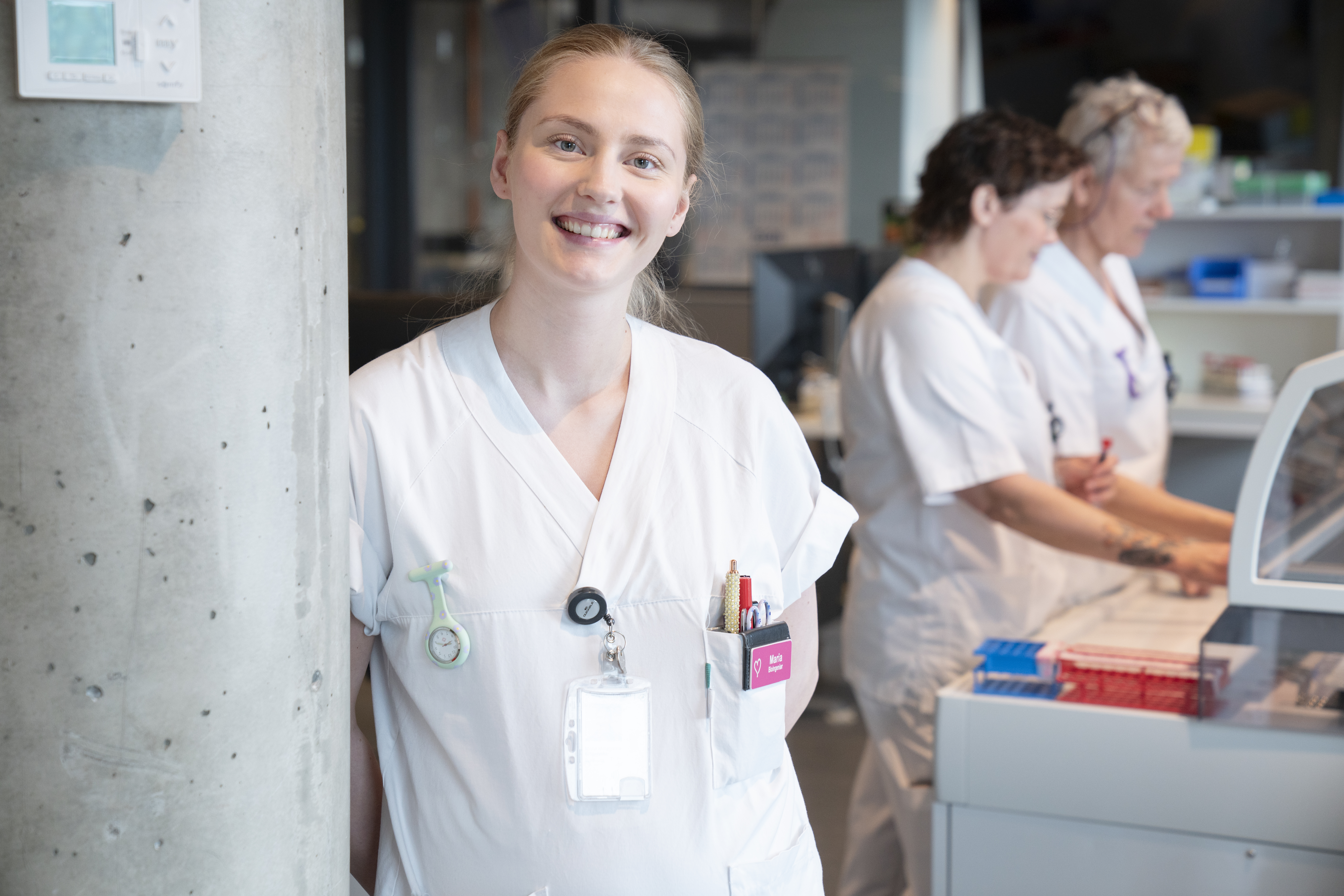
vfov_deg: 19.5
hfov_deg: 28.8
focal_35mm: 70
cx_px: 672
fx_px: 2614
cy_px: 448
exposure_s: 1/250
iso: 800
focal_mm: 70
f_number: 4
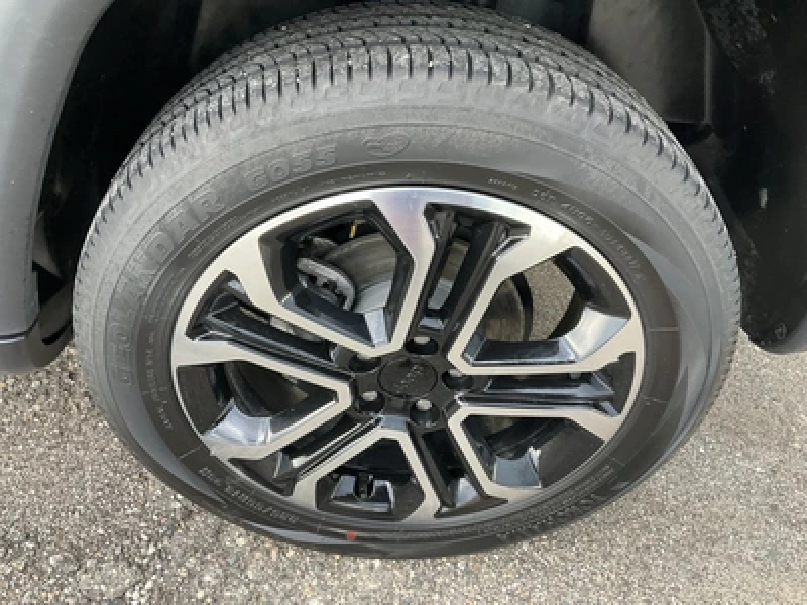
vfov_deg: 48.2
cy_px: 302
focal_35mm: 29
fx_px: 676
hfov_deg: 61.7
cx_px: 404
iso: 100
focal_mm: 3
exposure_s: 1/60
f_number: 1.8
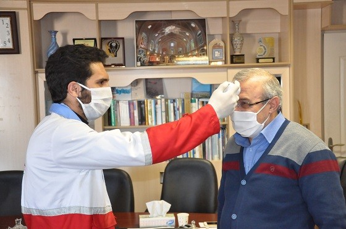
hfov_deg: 37.9
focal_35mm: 52
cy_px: 114
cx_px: 173
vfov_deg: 25.6
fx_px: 504
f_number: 5.6
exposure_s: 1/100
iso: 3200
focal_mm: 35
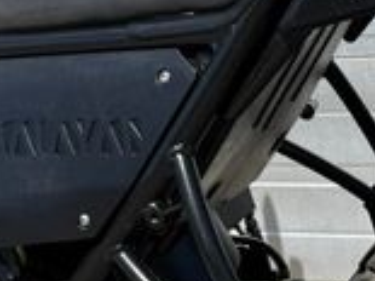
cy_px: 431
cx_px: 465
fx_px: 1072
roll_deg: +6.2
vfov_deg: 13.9
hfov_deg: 18.7
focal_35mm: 99
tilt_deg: -25.4
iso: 80
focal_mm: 6.76
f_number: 1.78
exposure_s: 1/3584
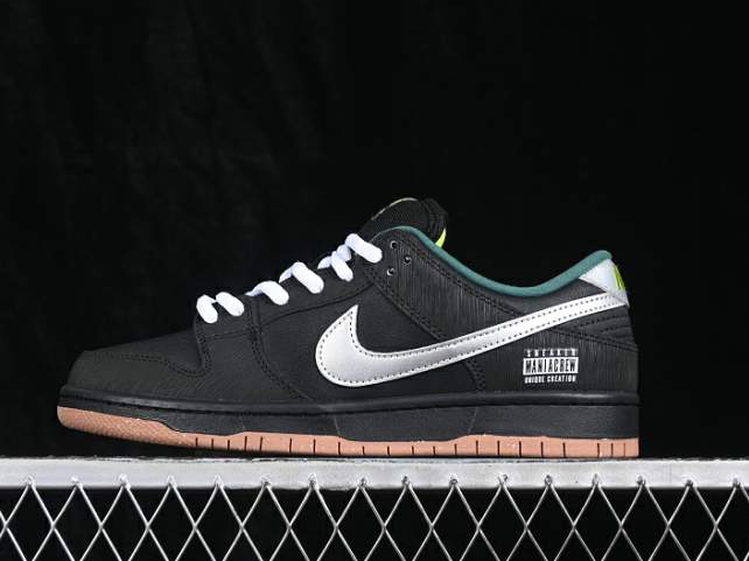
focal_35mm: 82
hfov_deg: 23.8
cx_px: 351
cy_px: 281
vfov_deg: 18.0
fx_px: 1774
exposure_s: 1/60
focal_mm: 50
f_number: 6.3
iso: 160
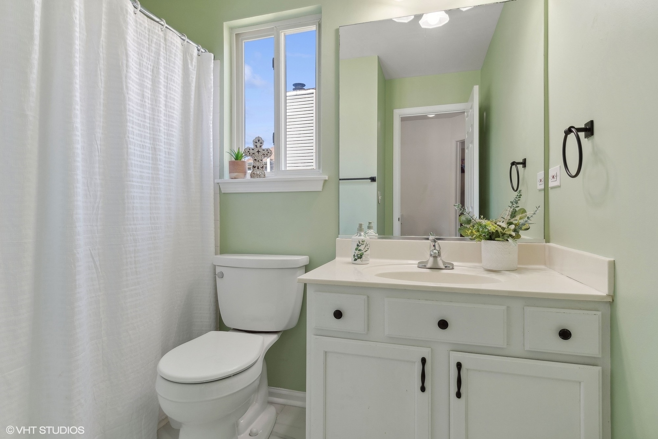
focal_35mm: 18
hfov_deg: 90.0
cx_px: 329
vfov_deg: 67.4
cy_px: 220
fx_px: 329
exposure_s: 1/15
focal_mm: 12
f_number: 8
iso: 250
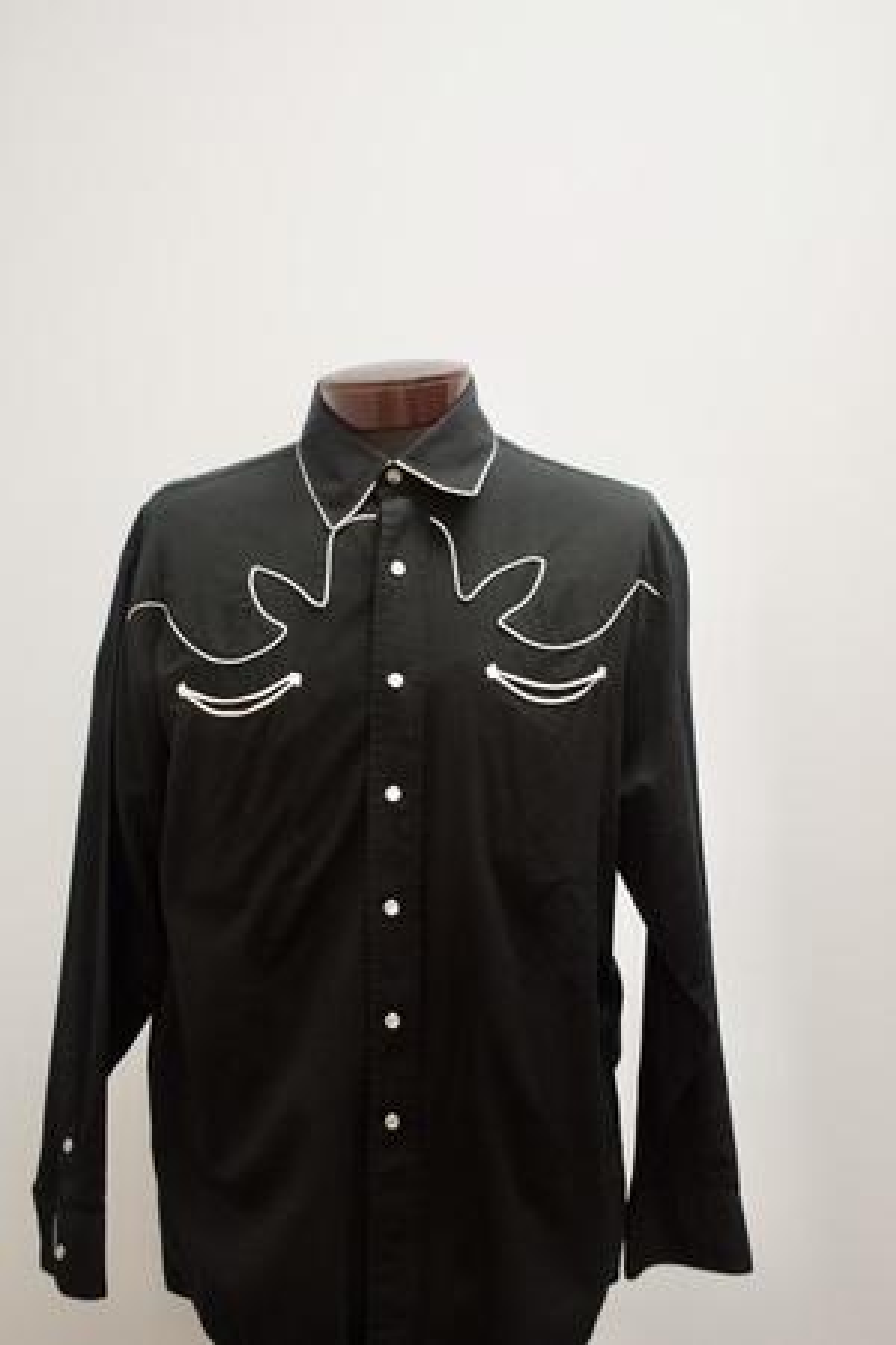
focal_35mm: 36
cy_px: 672
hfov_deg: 36.9
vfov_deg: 53.1
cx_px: 448
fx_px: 1344
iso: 1600
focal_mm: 24
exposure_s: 1/160
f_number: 3.8
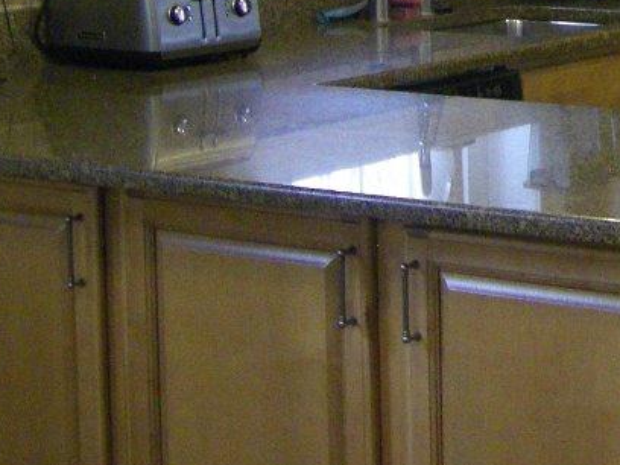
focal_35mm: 134
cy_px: -102
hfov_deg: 14.2
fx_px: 2400
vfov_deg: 10.9
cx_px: 778
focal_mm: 6.3
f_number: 3.5
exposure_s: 1/50
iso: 320
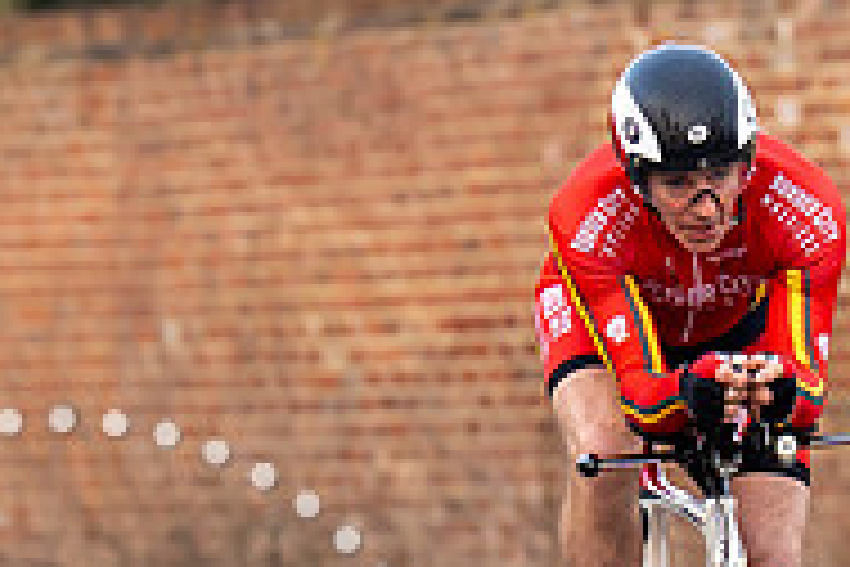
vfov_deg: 1.1
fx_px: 28378
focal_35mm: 1202
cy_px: 376
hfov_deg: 1.7
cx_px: 702
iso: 320
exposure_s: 1/800
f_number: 3.5
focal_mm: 200
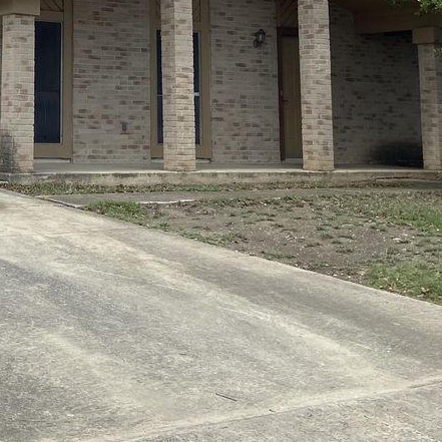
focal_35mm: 75
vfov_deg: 22.0
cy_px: -24
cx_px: 10
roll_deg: +0.3
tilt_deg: +8.9
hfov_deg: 22.3
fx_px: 1083
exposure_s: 1/4444
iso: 32
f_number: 1.8
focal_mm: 4.25
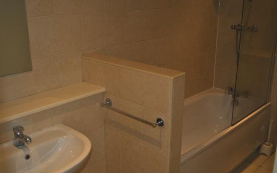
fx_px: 279
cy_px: 91
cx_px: 138
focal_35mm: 37
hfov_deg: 52.7
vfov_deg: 34.4
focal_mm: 24
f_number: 4
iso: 200
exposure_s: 1/60
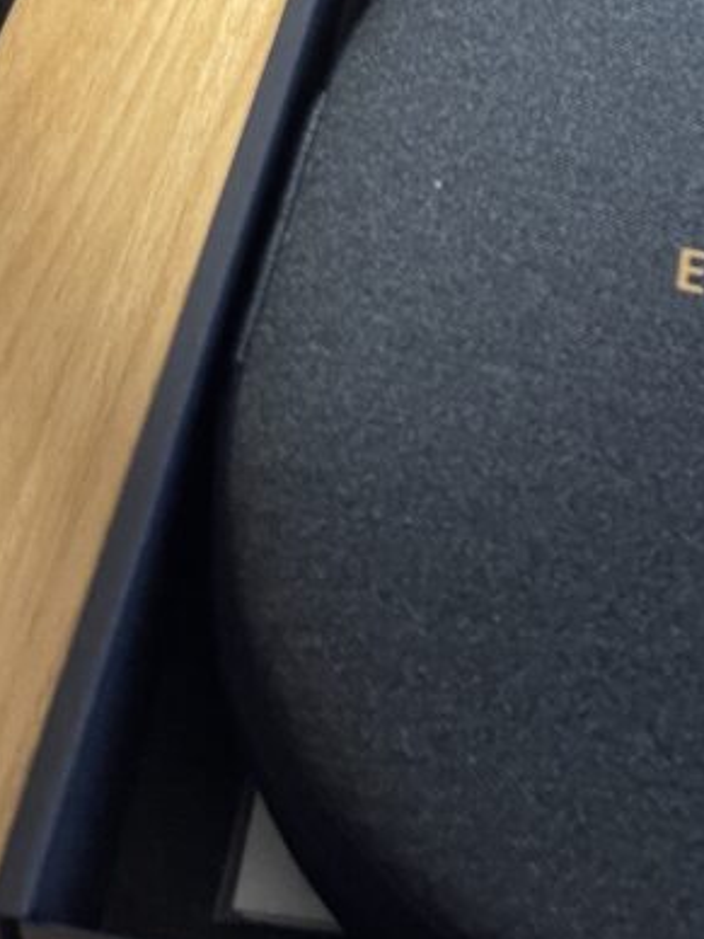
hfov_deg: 21.8
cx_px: 612
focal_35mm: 66
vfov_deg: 26.5
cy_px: -157
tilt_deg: -46.9
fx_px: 1790
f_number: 1.6
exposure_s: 1/52
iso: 400
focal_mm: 5.1
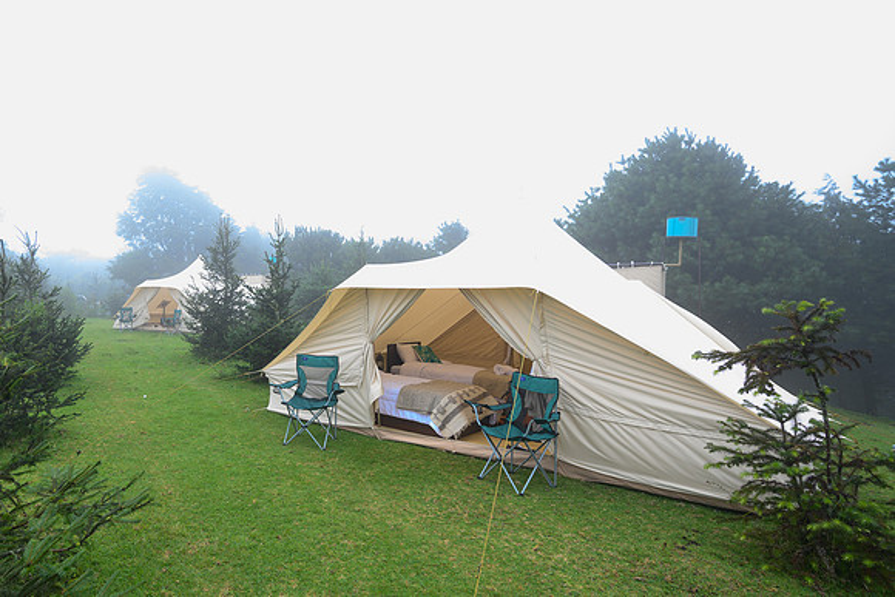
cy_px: 277
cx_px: 279
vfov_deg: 57.1
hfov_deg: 75.3
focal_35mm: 22
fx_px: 548
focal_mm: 14
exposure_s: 1/160
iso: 250
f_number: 4
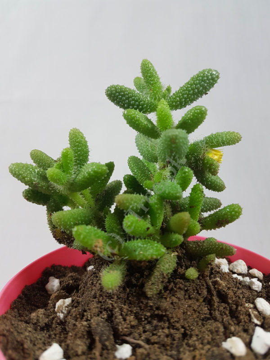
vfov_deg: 67.3
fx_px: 270
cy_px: 180
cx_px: 135
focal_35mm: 26
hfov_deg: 53.1
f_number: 1.7
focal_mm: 4.2
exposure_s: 1/50
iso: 80
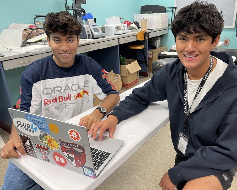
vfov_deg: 53.2
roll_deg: +2.2
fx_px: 189
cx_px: 131
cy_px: 98
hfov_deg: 63.9
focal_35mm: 27
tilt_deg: -24.0
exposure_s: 1/60
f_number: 1.6
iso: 160
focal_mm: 5.1
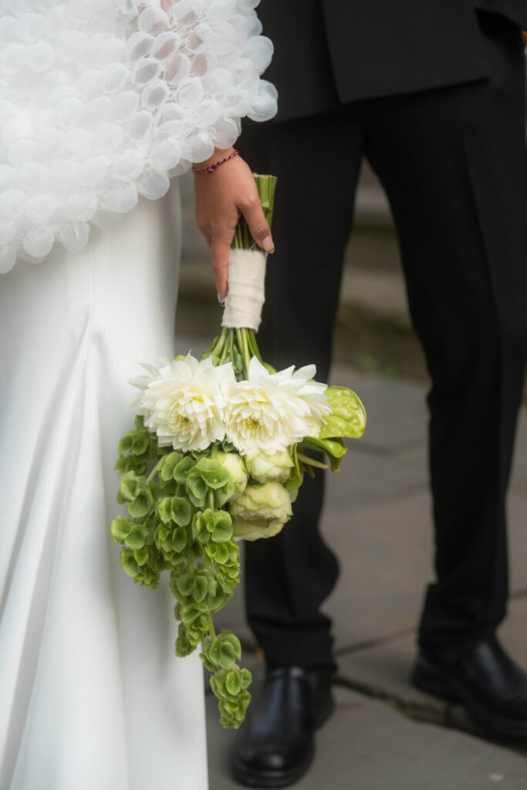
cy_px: 395
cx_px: 264
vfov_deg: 26.3
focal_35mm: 77
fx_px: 1690
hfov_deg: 17.7
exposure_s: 1/320
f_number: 3.2
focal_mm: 77
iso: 125
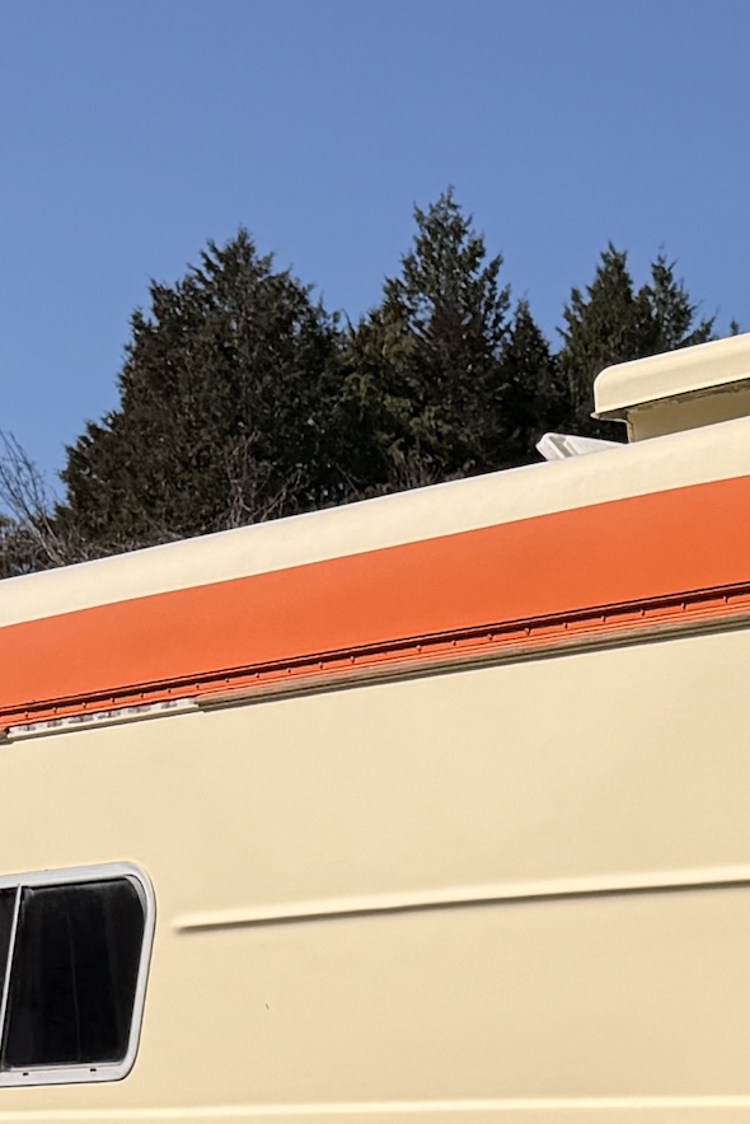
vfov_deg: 17.2
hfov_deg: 10.6
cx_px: 1779
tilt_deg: -3.9
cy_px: 1463
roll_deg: -2.2
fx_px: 3497
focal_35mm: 112
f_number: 1.78
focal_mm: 6.76
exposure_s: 1/8130
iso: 80
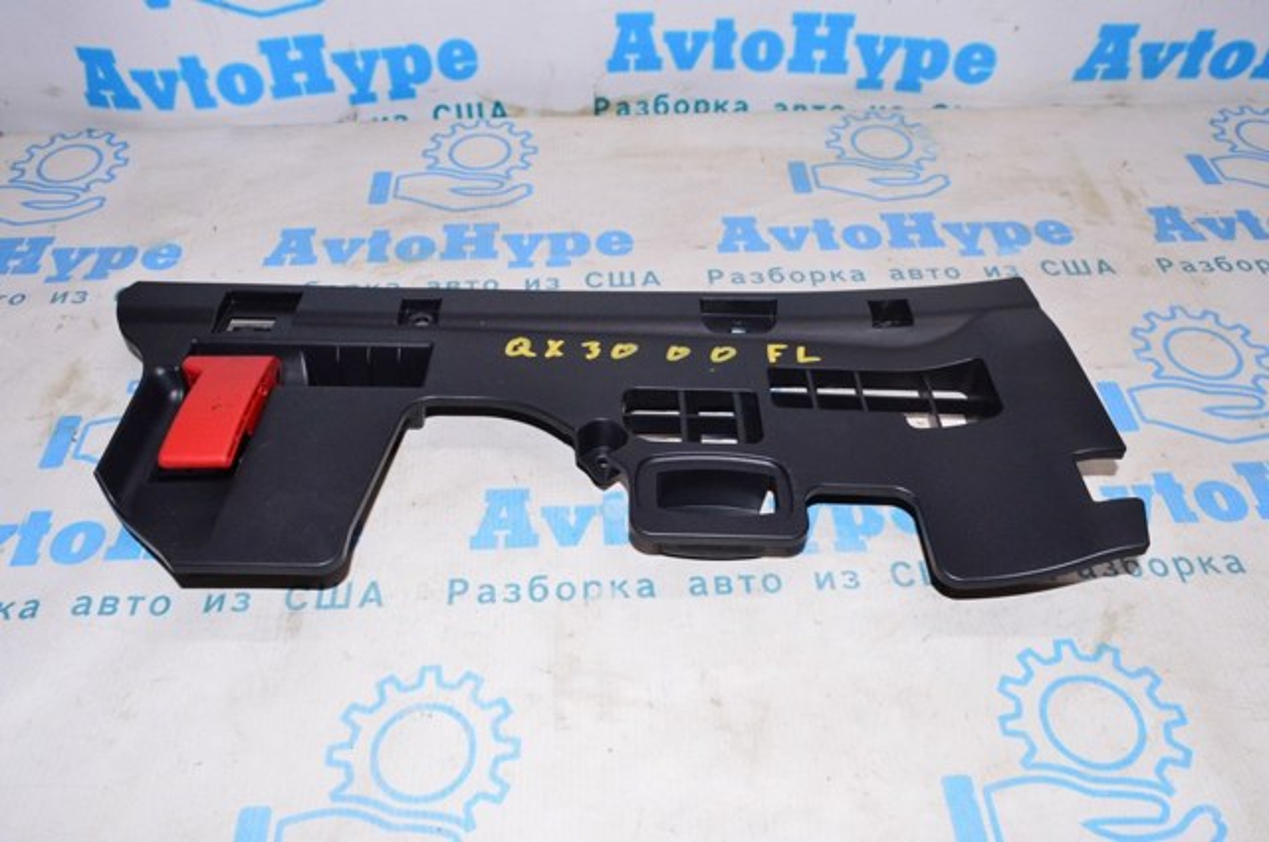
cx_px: 634
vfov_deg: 43.5
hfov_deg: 62.0
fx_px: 1056
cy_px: 421
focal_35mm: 30
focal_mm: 20
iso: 1600
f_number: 8
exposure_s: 1/200
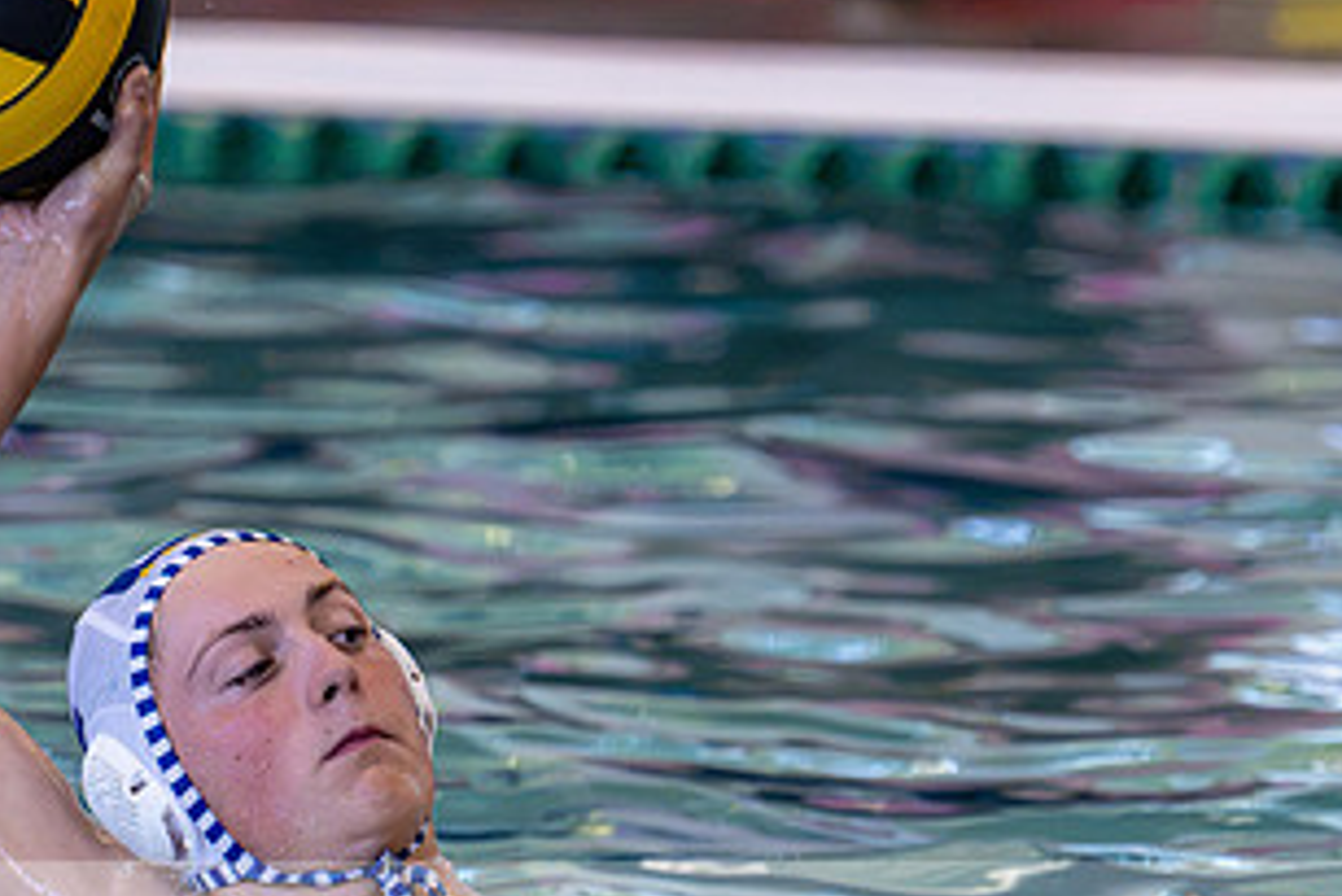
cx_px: 267
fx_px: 22339
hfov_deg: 3.4
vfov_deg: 2.3
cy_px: 960
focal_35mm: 599
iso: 8000
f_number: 4
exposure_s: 1/1000
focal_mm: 230
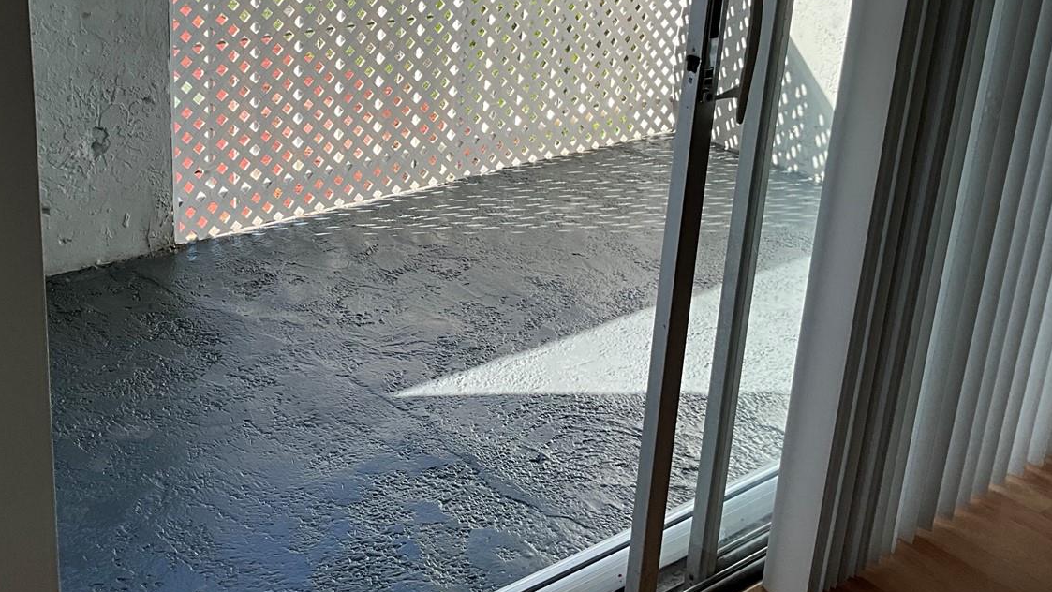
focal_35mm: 45
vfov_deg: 26.1
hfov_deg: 44.7
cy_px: 117
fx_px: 1255
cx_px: 334
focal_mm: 3
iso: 25
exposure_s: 1/465
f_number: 1.8
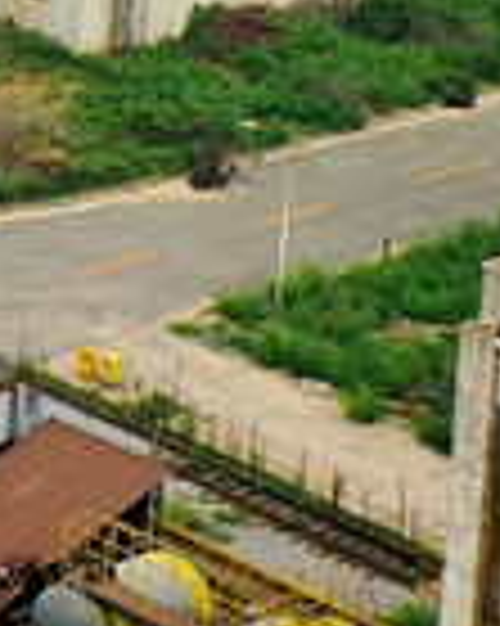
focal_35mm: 194
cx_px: -1680
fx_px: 3592
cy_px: -709
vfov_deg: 9.2
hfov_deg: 6.2
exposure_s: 1/240
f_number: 5
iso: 100
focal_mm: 10.26
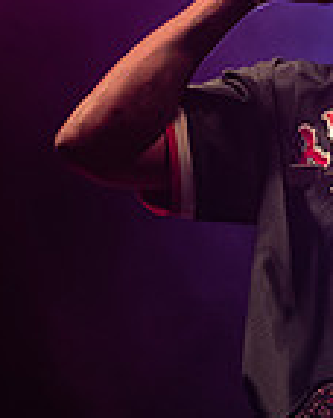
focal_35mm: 237
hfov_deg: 6.5
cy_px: 61
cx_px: 313
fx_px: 2926
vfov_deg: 8.1
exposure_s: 1/200
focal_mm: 80
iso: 1250
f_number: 3.5
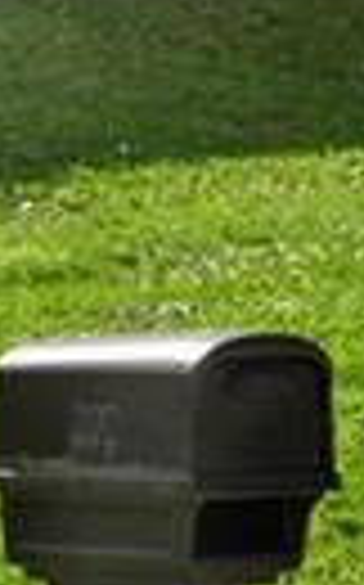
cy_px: -288
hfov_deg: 4.0
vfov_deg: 6.4
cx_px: -476
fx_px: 5122
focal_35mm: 322
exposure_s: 1/250
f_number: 8
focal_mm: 40
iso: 125
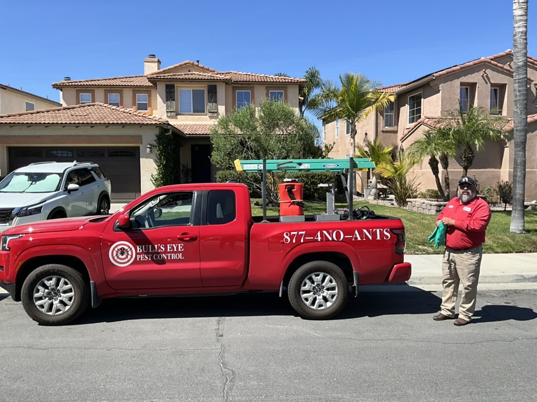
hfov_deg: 61.7
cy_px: 201
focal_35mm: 29
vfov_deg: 48.2
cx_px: 268
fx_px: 450
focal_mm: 3
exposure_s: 1/1342
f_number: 1.8
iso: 25
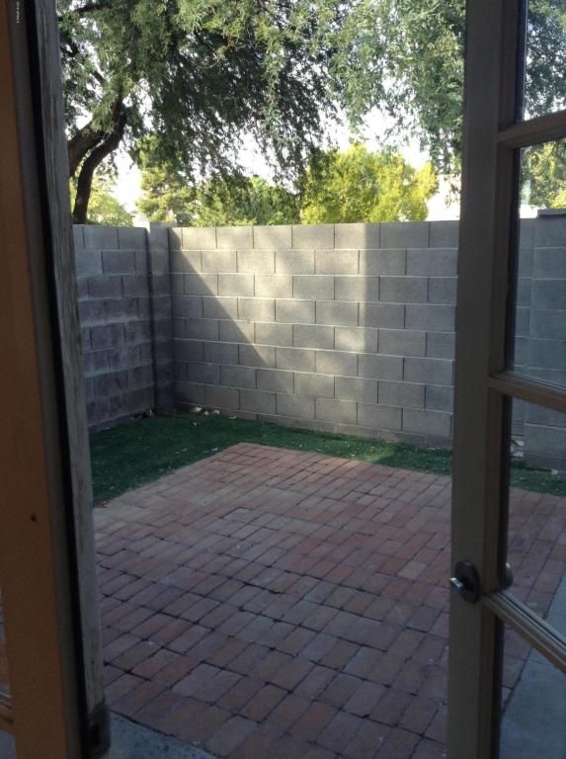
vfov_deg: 55.4
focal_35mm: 33
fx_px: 722
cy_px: 380
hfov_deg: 42.8
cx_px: 283
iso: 25
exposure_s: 1/123
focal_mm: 3.3
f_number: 2.4
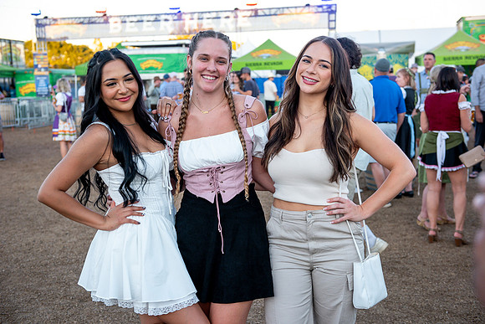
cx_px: 242
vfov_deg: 28.1
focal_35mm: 48
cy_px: 162
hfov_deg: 41.1
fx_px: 647
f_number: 4
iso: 640
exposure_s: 1/400
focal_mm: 48
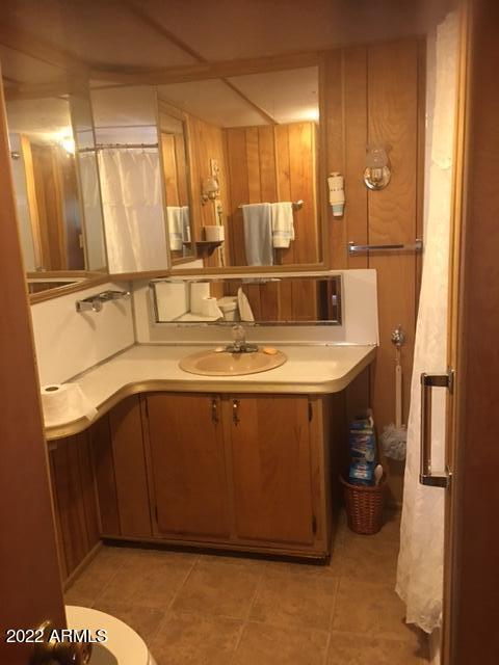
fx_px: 557
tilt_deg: -11.0
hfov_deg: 48.2
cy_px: 332
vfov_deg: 61.7
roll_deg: +3.4
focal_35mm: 29
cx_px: 250
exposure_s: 1/8
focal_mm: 4.15
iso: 100
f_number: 2.2
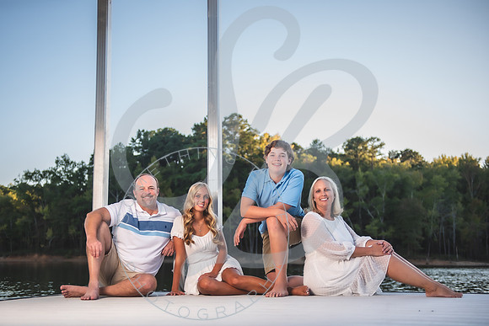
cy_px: 163
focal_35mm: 52
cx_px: 228
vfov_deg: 26.0
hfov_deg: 38.2
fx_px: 706
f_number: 2.8
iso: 100
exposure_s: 1/250
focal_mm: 48
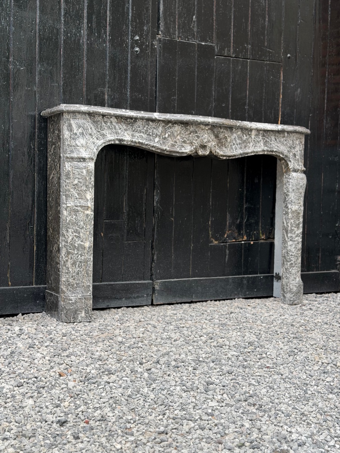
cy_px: 226
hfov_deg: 30.3
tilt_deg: -4.1
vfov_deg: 39.7
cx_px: 170
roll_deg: -1.5
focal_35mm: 48
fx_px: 629
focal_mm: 6.76
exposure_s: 1/681
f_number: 1.78
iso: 64
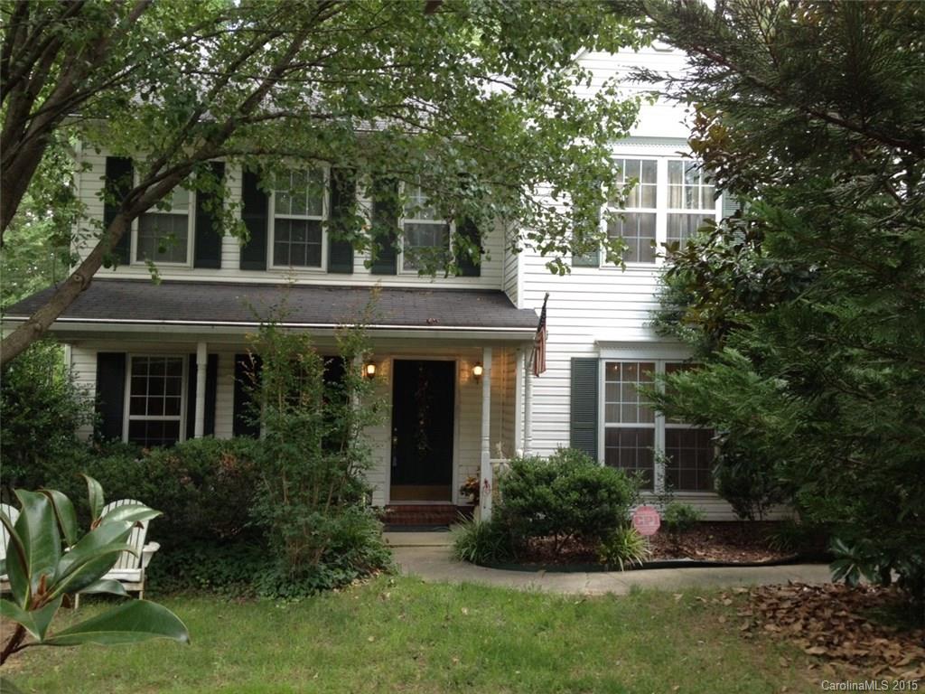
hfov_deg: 52.6
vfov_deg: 40.7
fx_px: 935
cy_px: 347
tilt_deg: -2.2
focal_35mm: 35
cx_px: 462
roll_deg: -0.7
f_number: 2.4
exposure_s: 1/120
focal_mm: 4.28
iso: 80
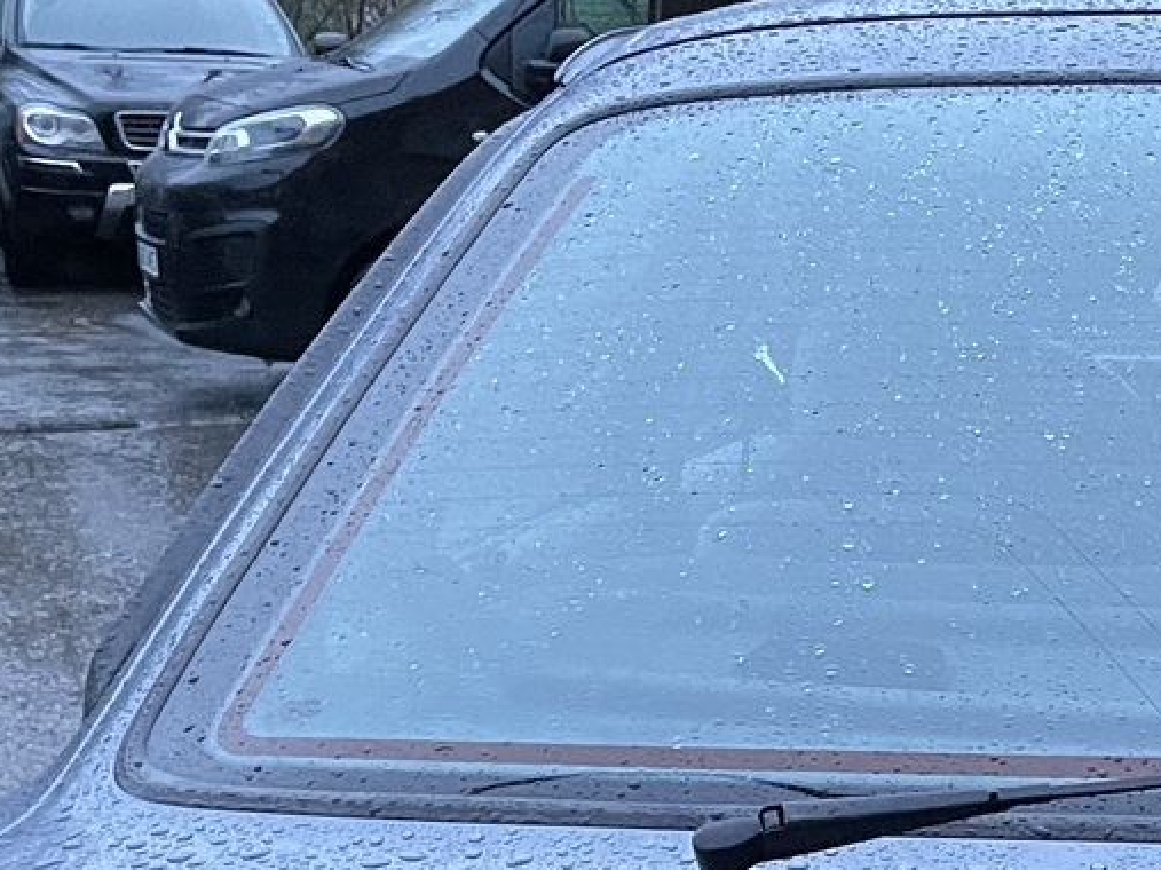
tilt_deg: -21.2
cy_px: 1115
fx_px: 2750
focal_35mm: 82
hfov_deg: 22.7
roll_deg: -1.9
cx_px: 1230
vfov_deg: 17.0
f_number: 1.6
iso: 640
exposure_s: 1/30
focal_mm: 4.2
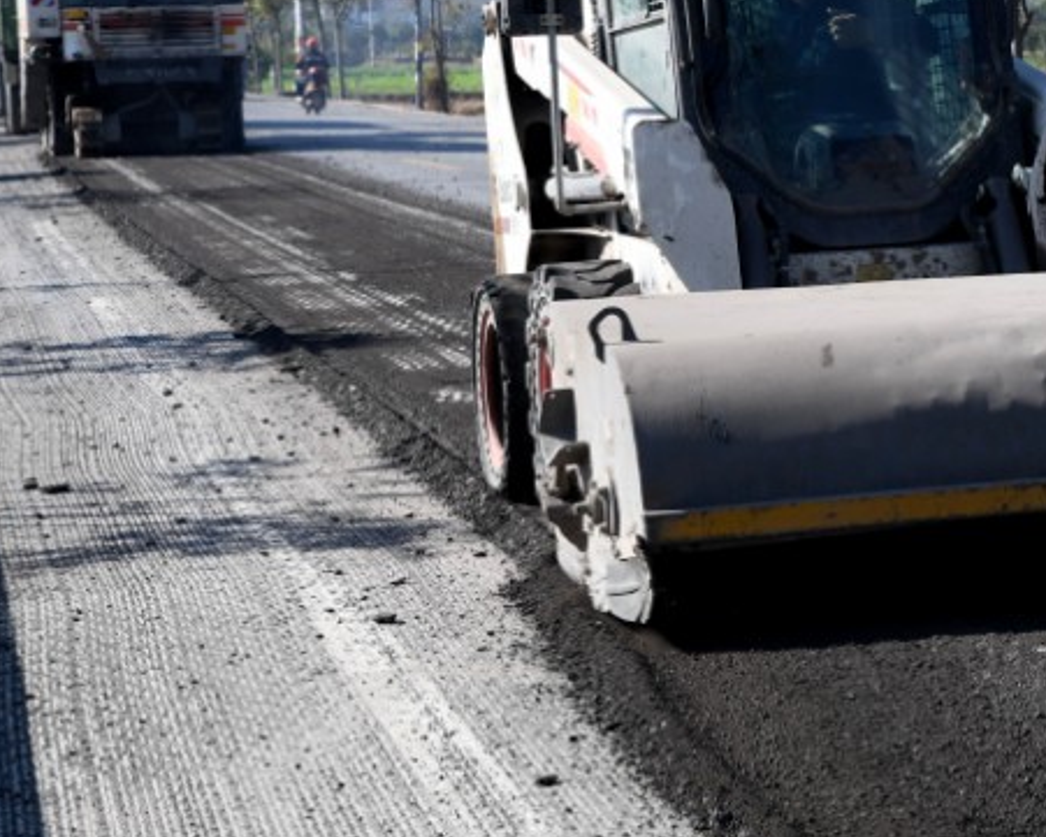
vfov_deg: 11.7
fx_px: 4087
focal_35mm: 132
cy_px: 292
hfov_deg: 14.4
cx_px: 1023
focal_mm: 62
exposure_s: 1/400
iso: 320
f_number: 10
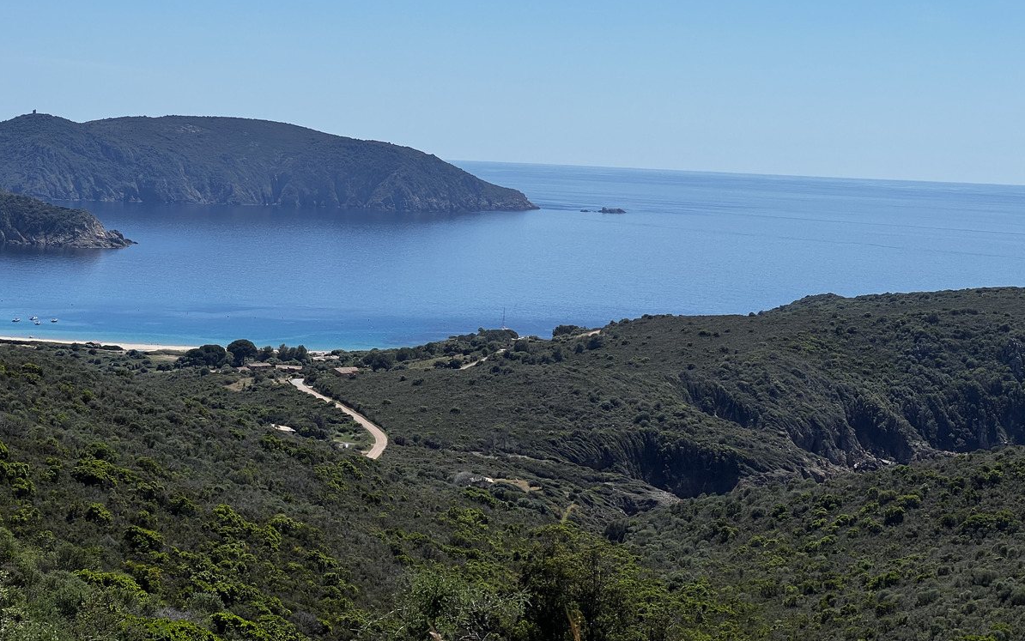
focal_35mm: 82
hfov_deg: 25.2
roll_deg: -2.5
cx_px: 512
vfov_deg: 15.9
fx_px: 2291
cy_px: 272
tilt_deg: -3.1
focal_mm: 9
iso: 32
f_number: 2.8
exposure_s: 1/1292
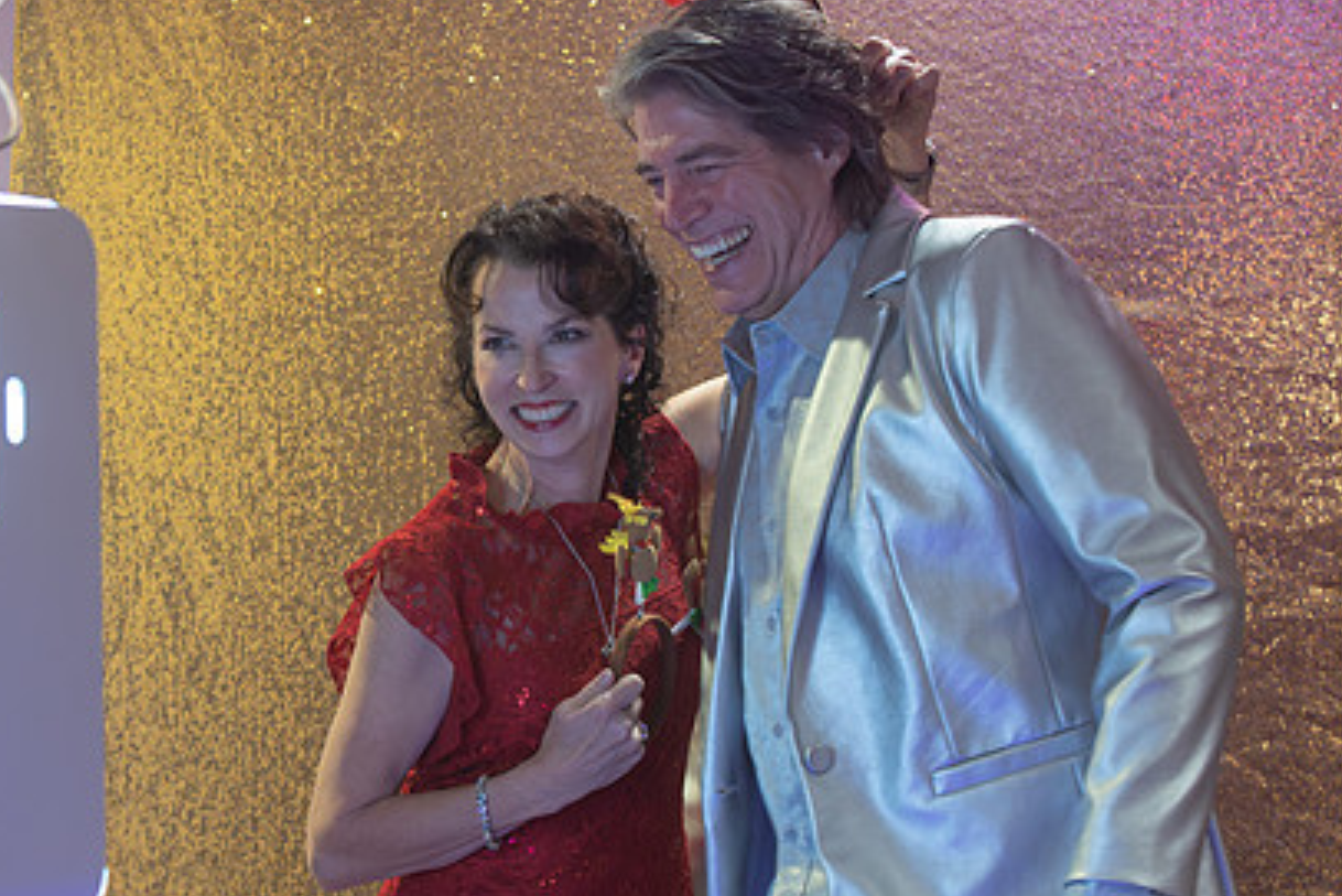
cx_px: 410
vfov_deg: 13.7
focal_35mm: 100
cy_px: 455
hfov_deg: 20.3
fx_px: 3729
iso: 2000
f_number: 4.5
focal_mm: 70
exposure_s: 1/50
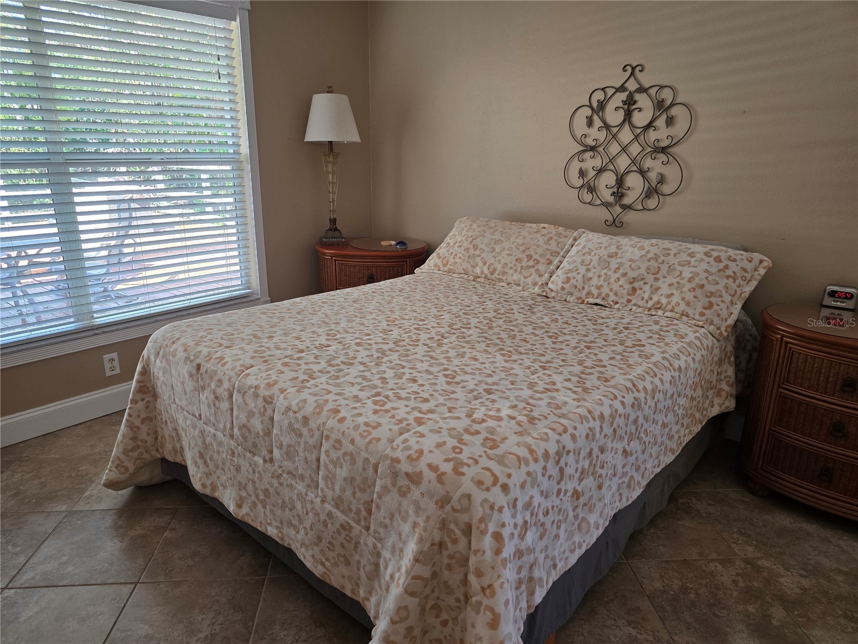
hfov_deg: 73.9
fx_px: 570
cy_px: 322
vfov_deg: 58.9
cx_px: 429
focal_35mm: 23
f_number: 1.7
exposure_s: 1/60
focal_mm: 6.3
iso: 125
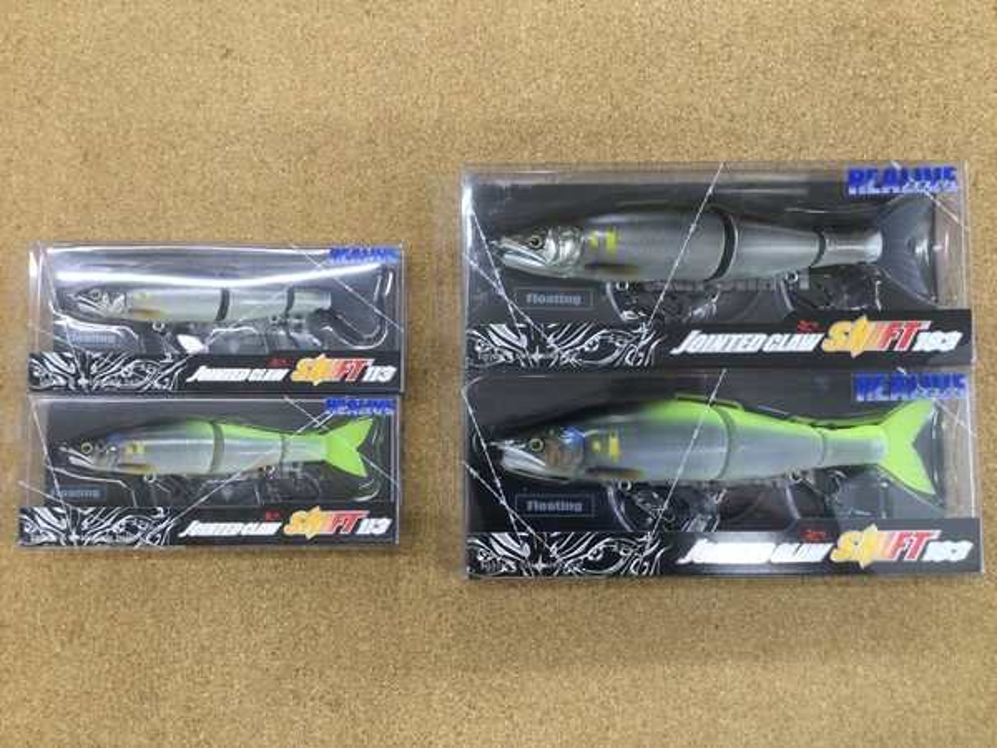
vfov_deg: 45.4
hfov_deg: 58.4
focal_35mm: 31
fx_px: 893
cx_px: 498
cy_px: 374
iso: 40
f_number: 2.4
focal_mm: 3.3
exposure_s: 1/30
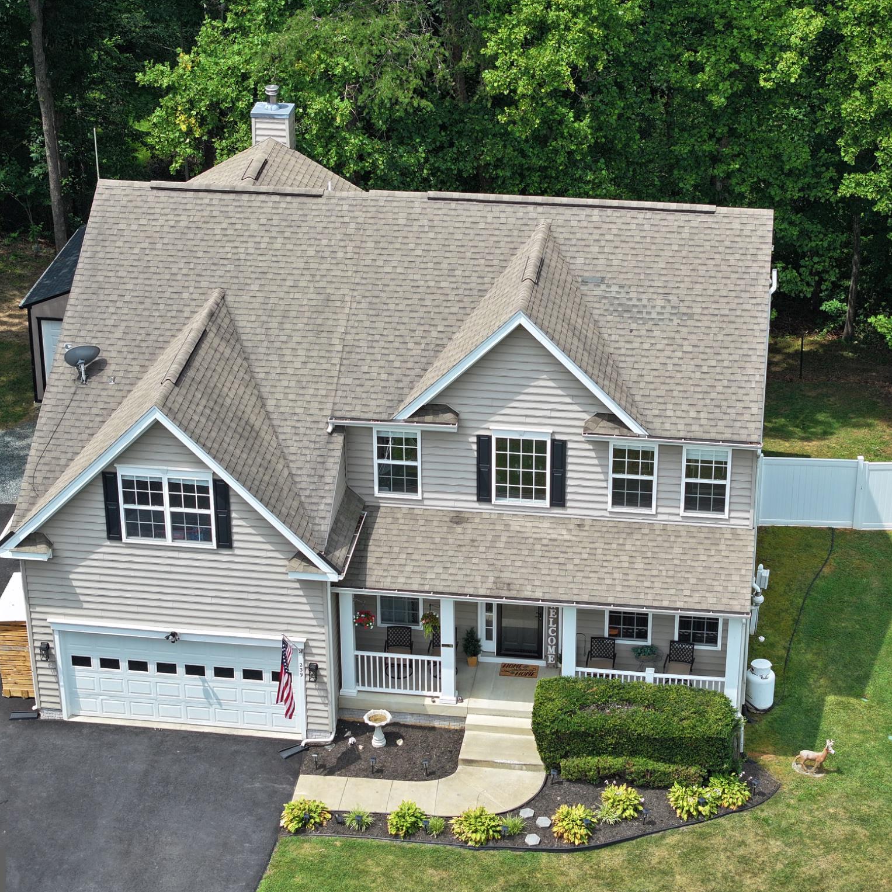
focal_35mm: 83
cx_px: 458
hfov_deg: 20.9
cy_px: 447
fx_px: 2420
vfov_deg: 20.9
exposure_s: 1/800
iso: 110
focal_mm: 19.35
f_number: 2.8
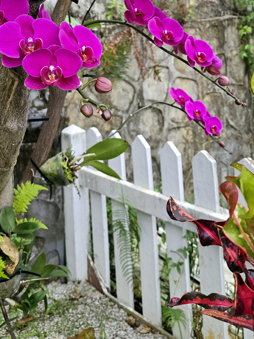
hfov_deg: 35.1
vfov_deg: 42.9
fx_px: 401
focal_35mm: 41
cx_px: 115
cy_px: 52
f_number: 1.7
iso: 160
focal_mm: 6.3
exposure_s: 1/182
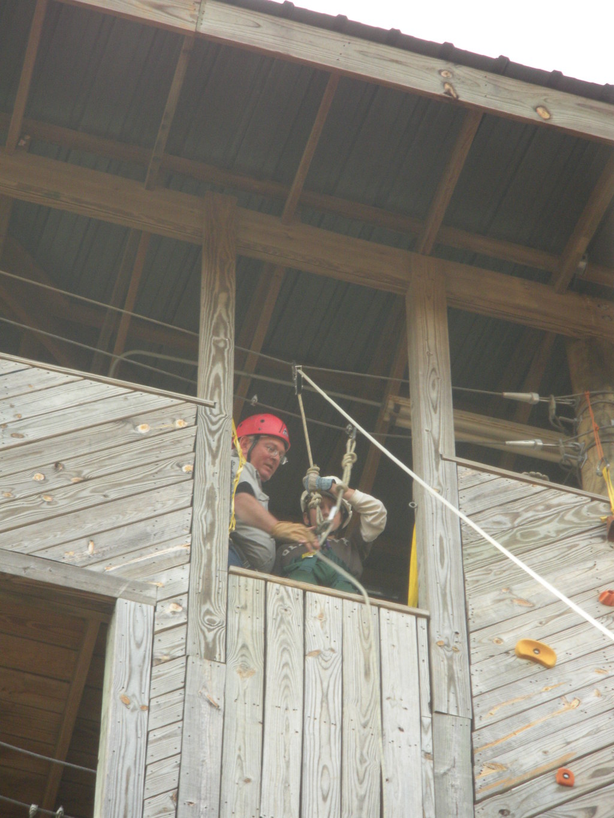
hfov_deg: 8.3
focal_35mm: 180
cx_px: 307
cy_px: 409
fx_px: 4256
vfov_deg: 11.0
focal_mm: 31.5
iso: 182
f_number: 5.6
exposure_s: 1/112
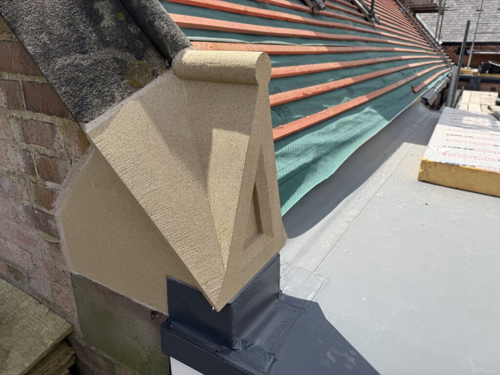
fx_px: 347
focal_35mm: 24
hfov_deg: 71.6
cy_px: 188
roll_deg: -1.2
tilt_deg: -20.9
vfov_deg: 56.8
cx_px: 250
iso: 80
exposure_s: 1/3584
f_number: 1.78
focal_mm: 6.76
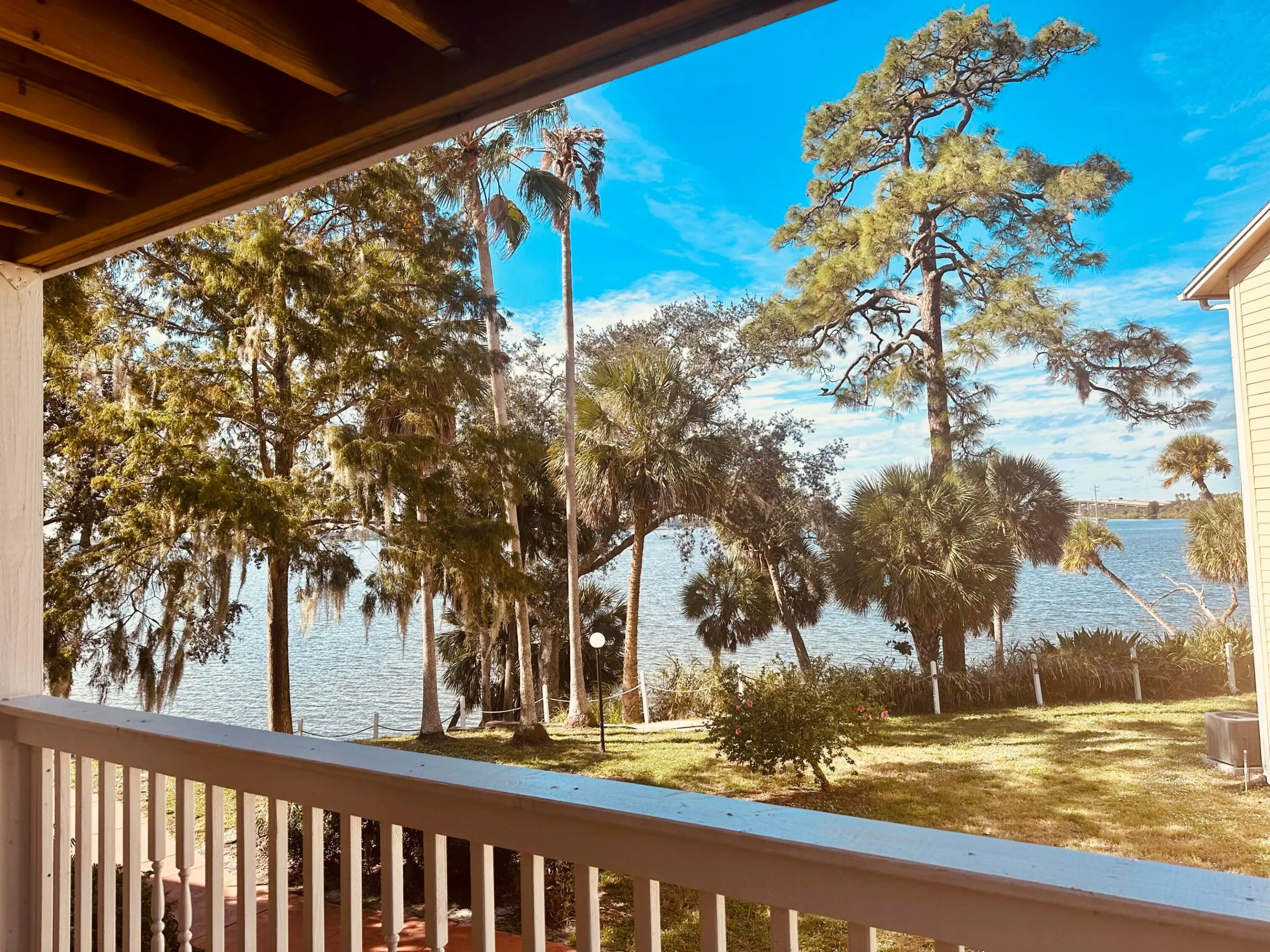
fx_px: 881
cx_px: 635
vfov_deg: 56.8
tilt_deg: +3.8
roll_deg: +1.9
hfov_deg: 71.6
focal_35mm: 24
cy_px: 476
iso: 80
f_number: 1.78
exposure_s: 1/2732
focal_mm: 6.86
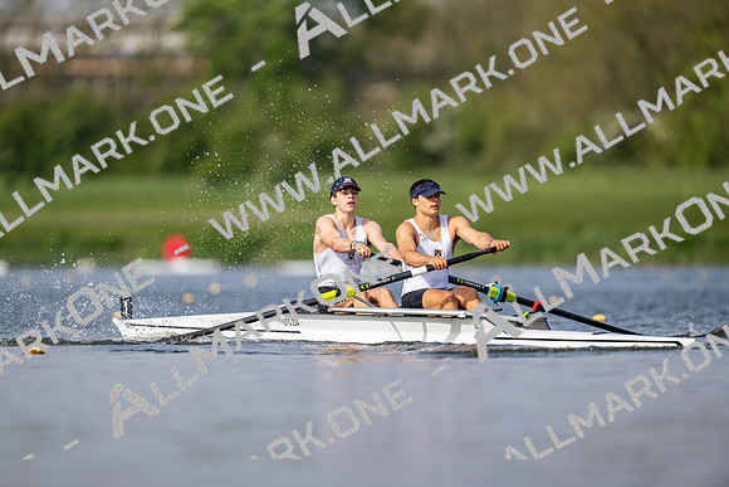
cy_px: 244
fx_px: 12152
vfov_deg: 2.3
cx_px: 364
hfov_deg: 3.4
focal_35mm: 600
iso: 250
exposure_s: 1/2500
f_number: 4
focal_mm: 600
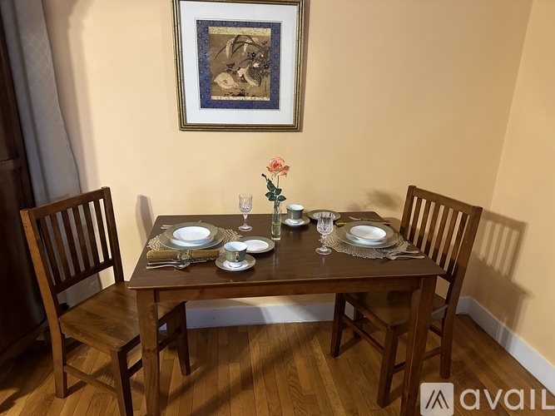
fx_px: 385
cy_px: 208
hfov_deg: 71.6
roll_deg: -2.3
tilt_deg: -18.4
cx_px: 278
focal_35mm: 24
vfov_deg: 56.8
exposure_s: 1/40
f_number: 1.78
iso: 640
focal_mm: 6.86
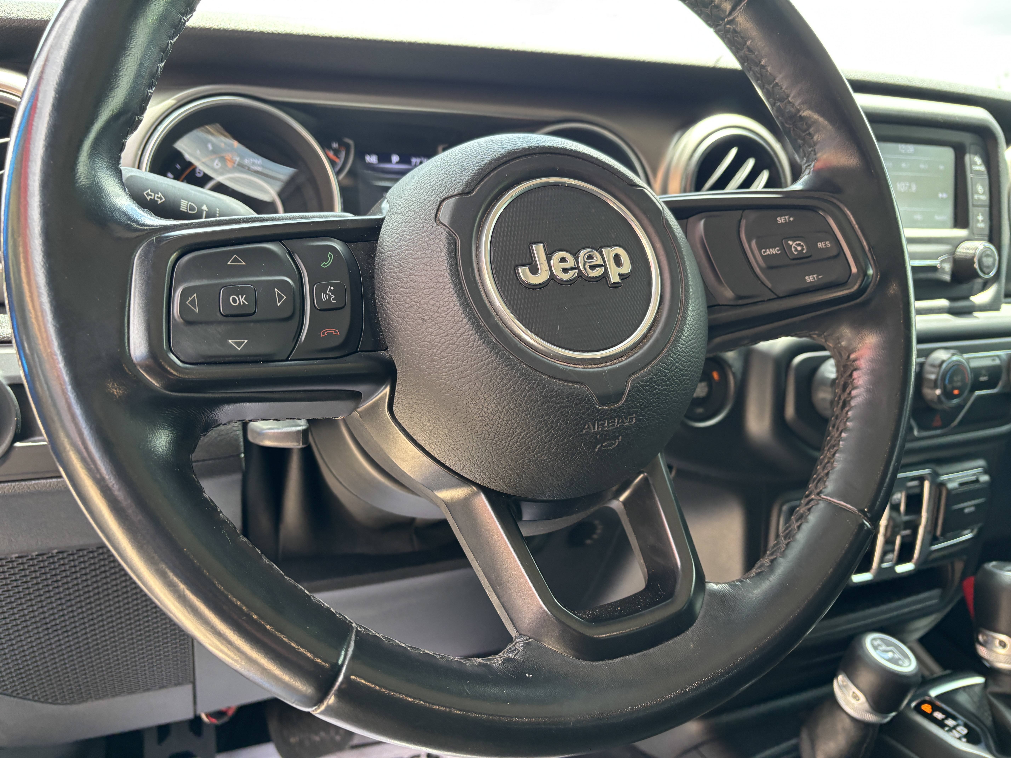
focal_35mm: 26
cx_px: 506
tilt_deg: -13.9
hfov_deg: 67.3
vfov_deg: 53.1
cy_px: 379
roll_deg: -1.5
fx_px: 759
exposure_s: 1/121
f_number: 1.6
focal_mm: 5.96
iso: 100
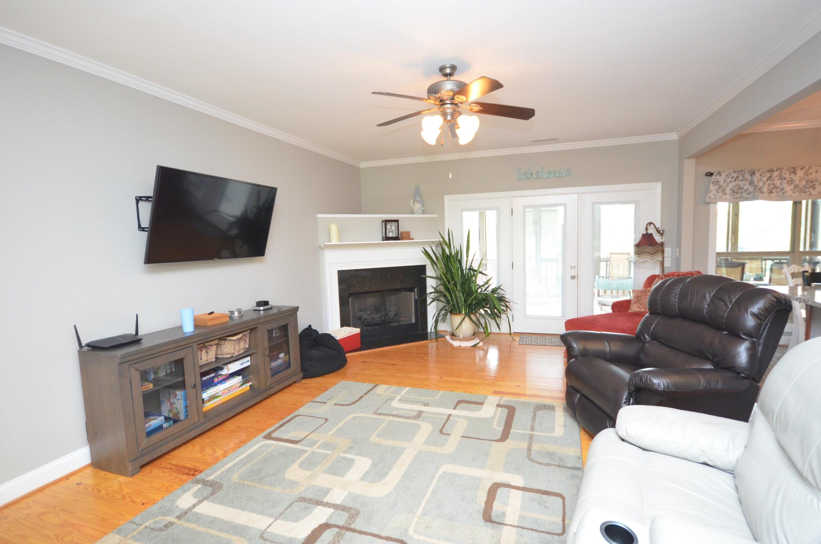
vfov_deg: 73.5
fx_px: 364
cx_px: 429
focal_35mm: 16
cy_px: 268
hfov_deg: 96.8
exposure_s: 1/50
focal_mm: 10
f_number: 4
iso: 1600
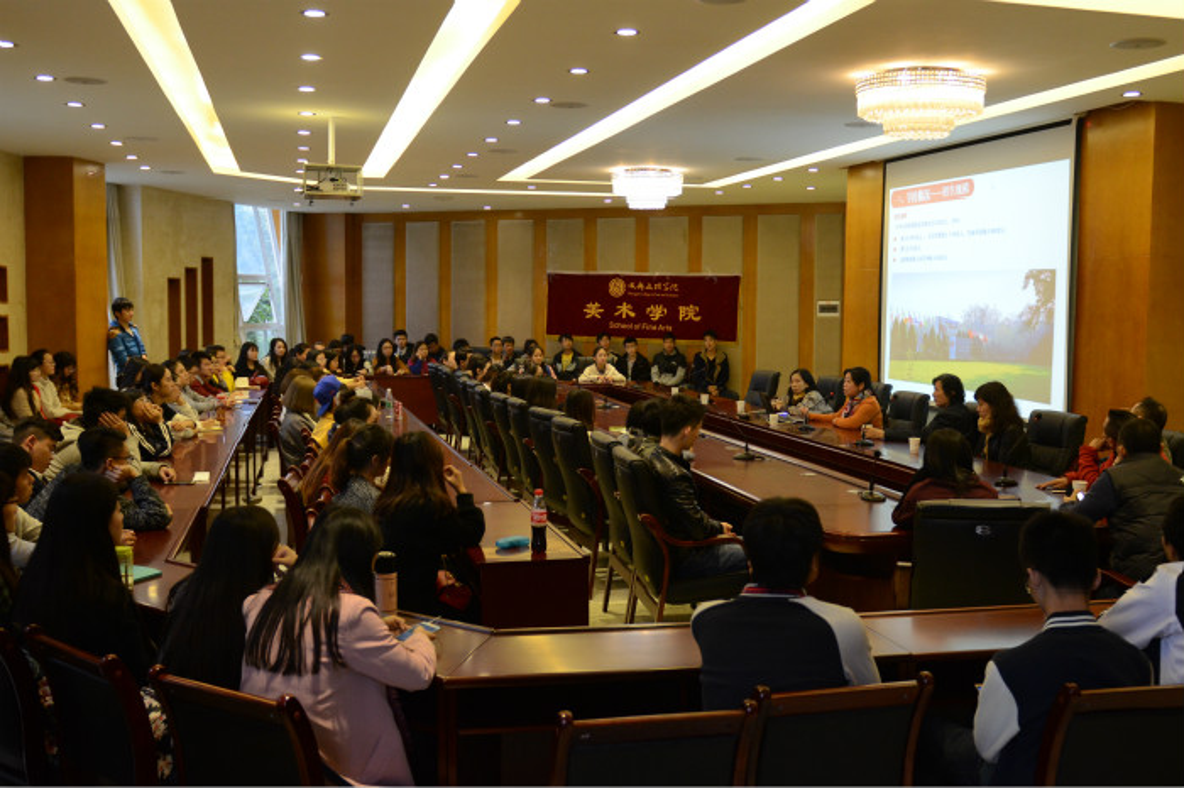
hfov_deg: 53.2
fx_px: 1183
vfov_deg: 36.8
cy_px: 394
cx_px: 592
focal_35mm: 36
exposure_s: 1/160
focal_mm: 24
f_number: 2.8
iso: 1250
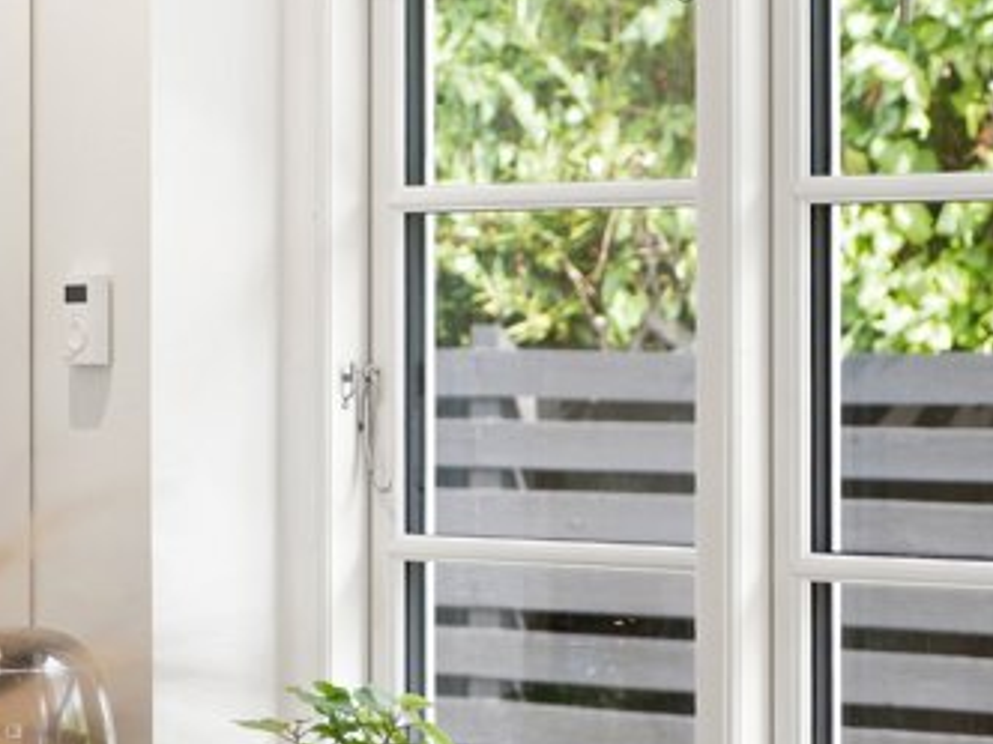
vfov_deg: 7.7
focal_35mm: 192
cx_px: 715
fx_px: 5508
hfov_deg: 10.3
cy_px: 734
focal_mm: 55
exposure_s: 1/60
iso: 200
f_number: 4
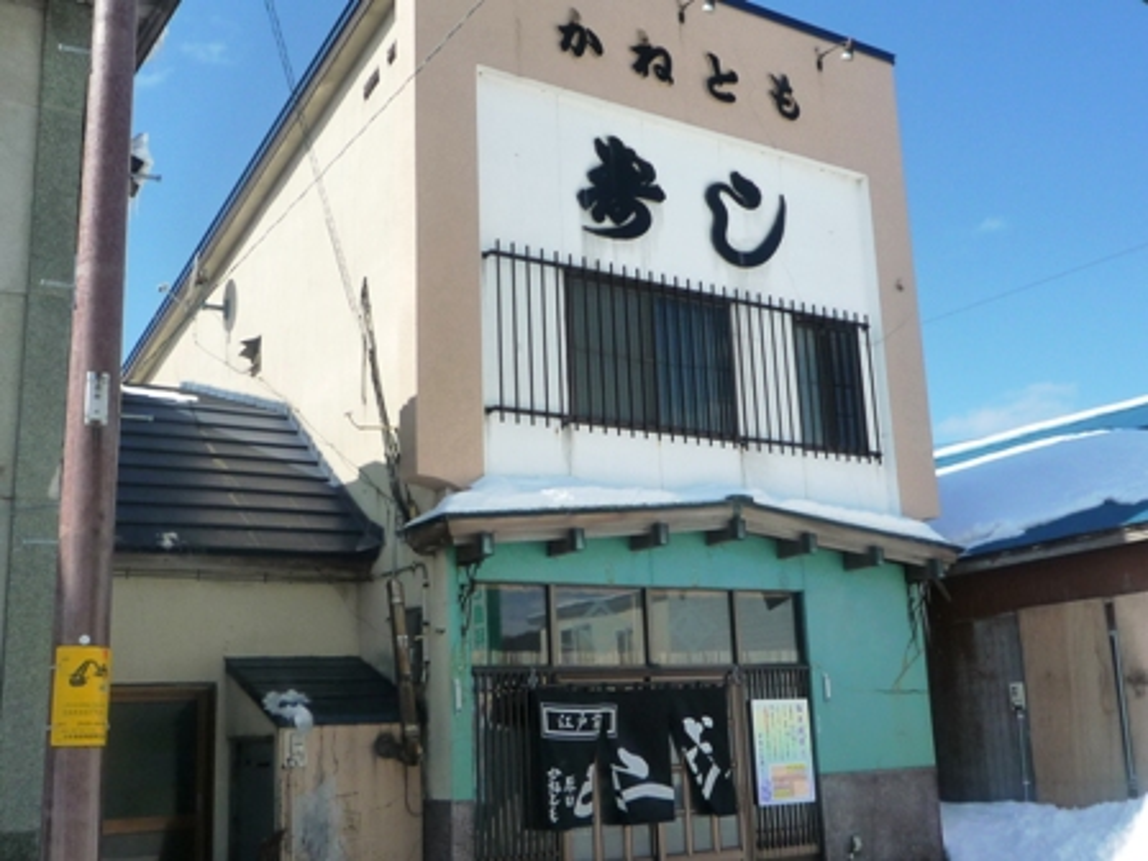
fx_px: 1260
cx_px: 574
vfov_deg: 37.7
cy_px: 430
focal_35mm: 38
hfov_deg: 49.0
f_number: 4.5
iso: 160
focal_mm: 4.4
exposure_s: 1/640
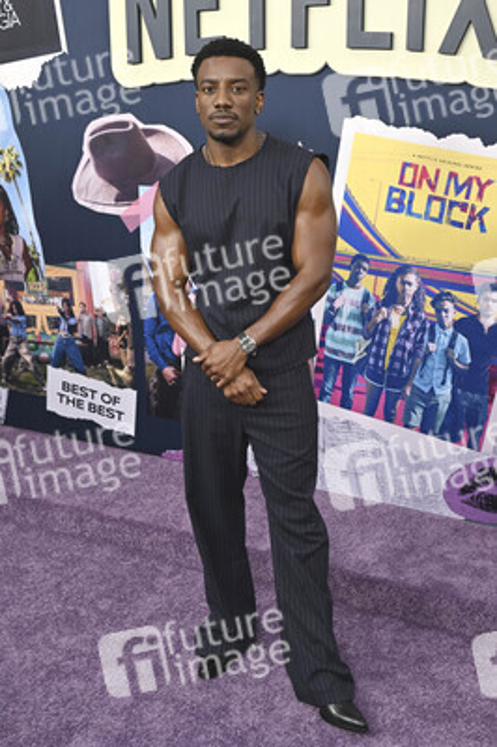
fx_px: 871
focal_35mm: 42
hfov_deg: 31.8
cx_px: 248
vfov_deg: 46.4
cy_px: 374
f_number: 5
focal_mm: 42
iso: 800
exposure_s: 1/250
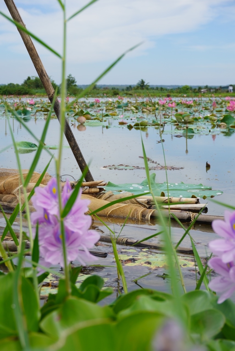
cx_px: 118
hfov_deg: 18.2
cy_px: 176
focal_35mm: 75
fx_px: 733
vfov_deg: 27.0
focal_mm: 50
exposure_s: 1/160
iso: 100
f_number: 11
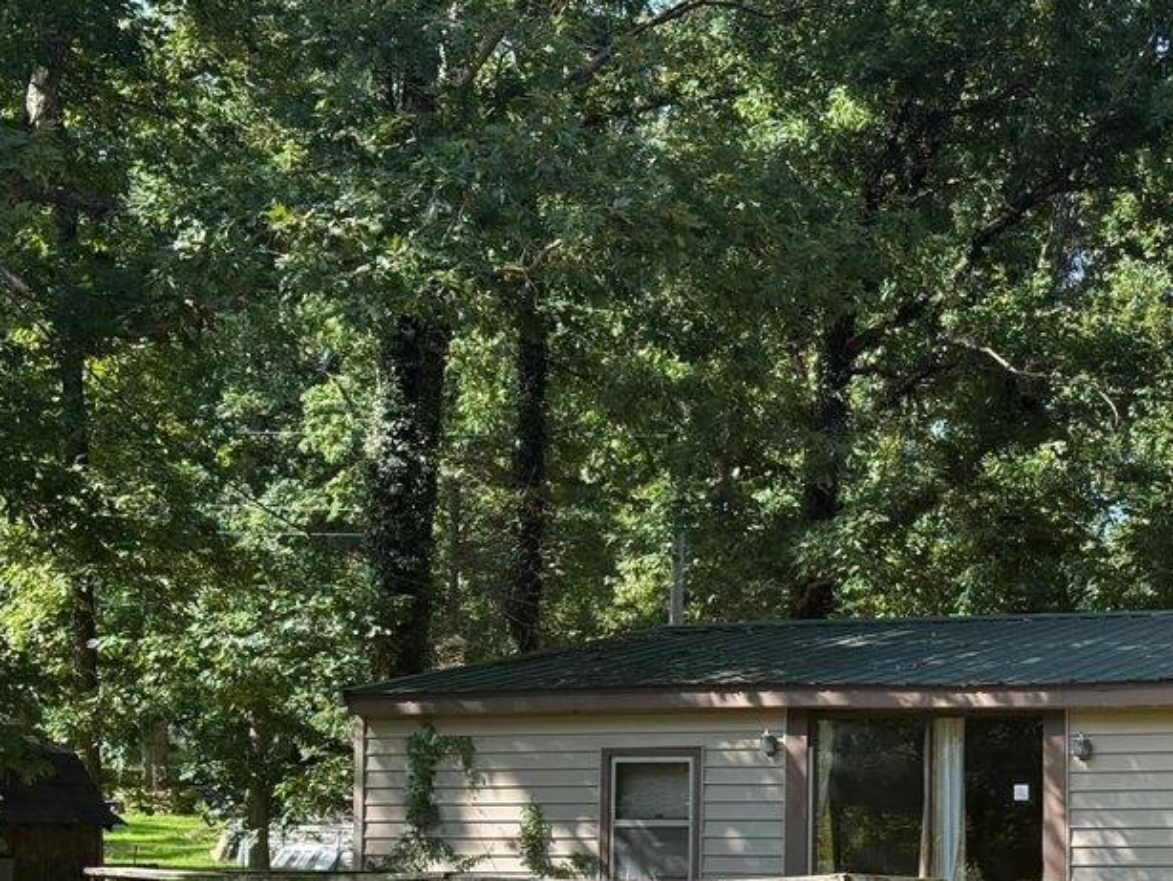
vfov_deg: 18.3
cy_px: 717
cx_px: 940
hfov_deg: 24.0
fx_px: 2712
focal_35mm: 80
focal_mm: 6.76
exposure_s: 1/895
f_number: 1.78
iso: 64
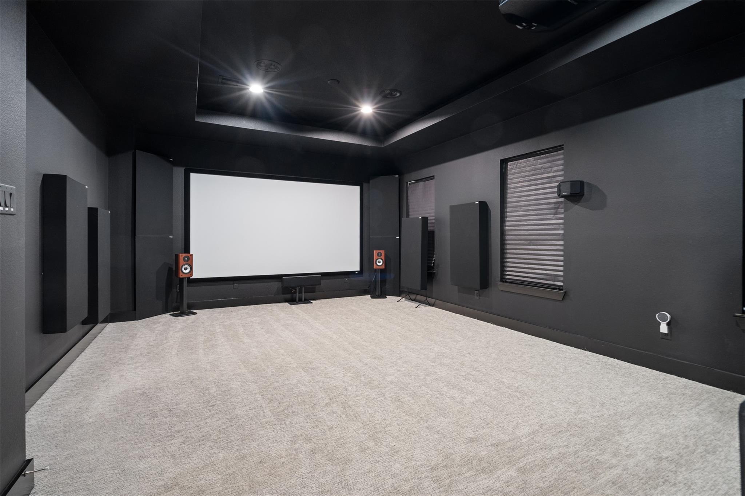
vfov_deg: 73.7
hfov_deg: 96.7
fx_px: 331
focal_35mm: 16
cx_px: 372
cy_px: 248
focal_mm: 16
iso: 800
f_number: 7.1
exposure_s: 1/1.25
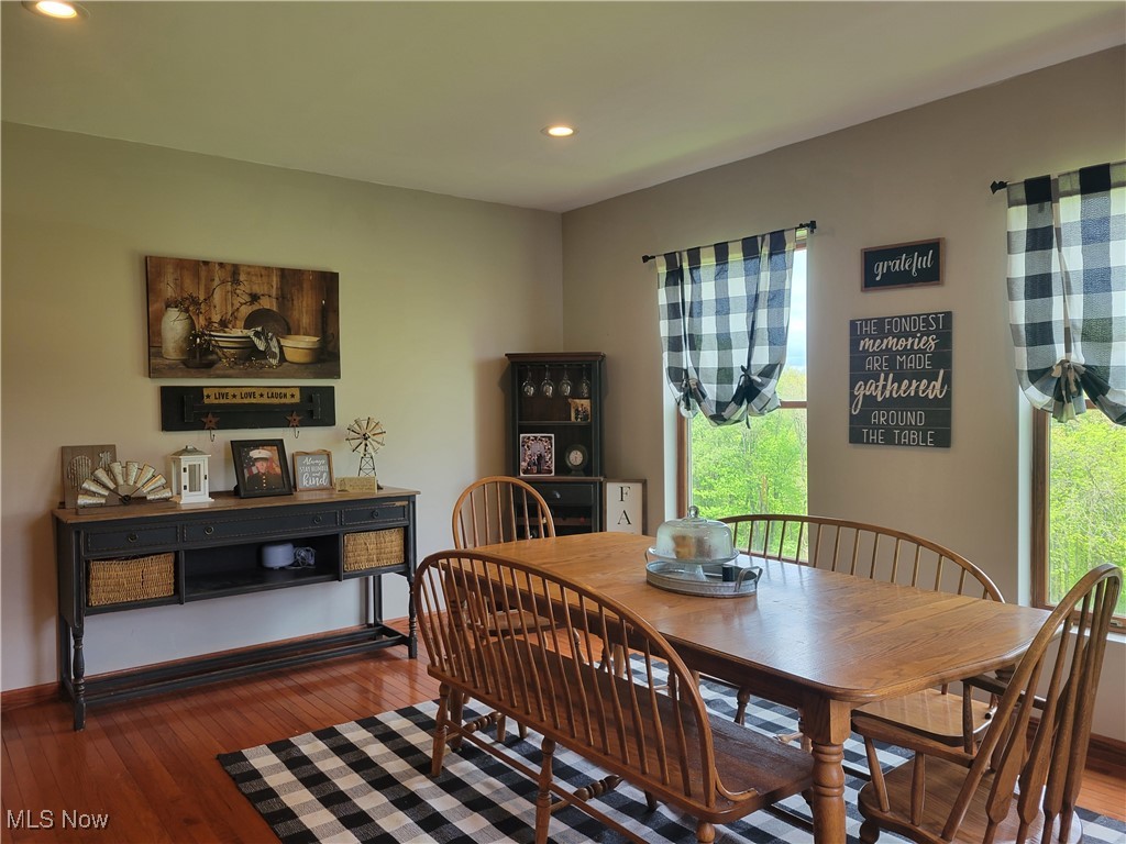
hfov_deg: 67.3
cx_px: 563
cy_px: 422
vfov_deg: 53.1
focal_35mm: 26
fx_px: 846
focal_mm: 5.4
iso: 80
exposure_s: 1/120
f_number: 1.8
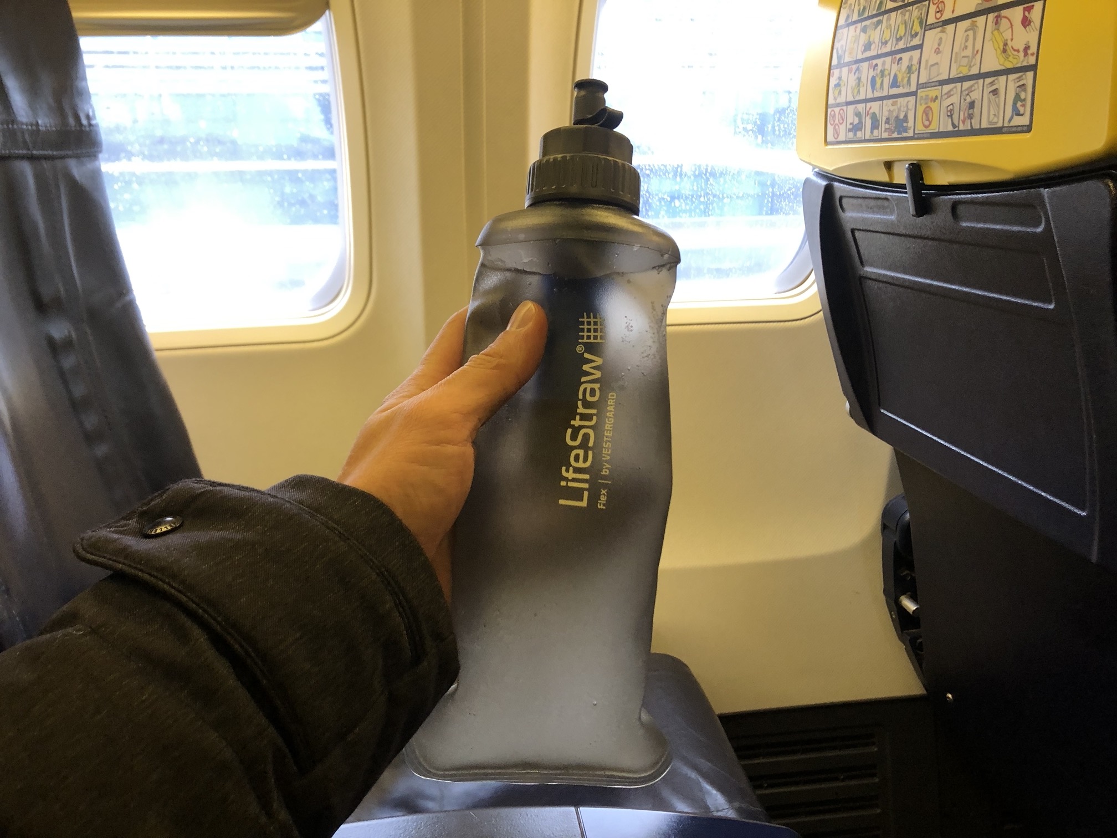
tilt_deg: -16.3
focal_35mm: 28
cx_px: 558
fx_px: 904
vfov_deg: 49.7
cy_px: 419
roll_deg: +1.2
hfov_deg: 63.4
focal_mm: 3.99
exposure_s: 1/15
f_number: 1.8
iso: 40
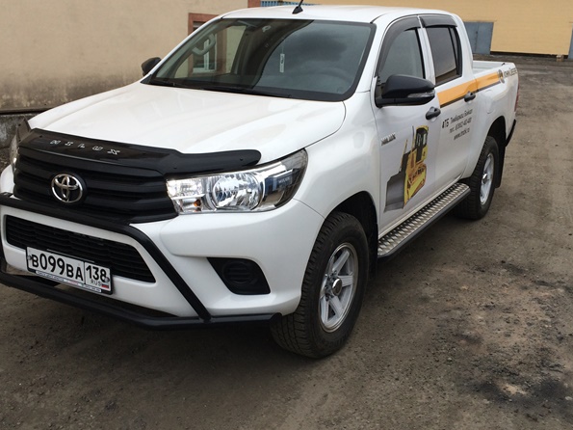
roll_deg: -1.1
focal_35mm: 39
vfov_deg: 36.8
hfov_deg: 47.9
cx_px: 277
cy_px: 212
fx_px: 645
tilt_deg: -16.2
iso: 32
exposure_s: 1/406
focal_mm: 4.15
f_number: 2.2
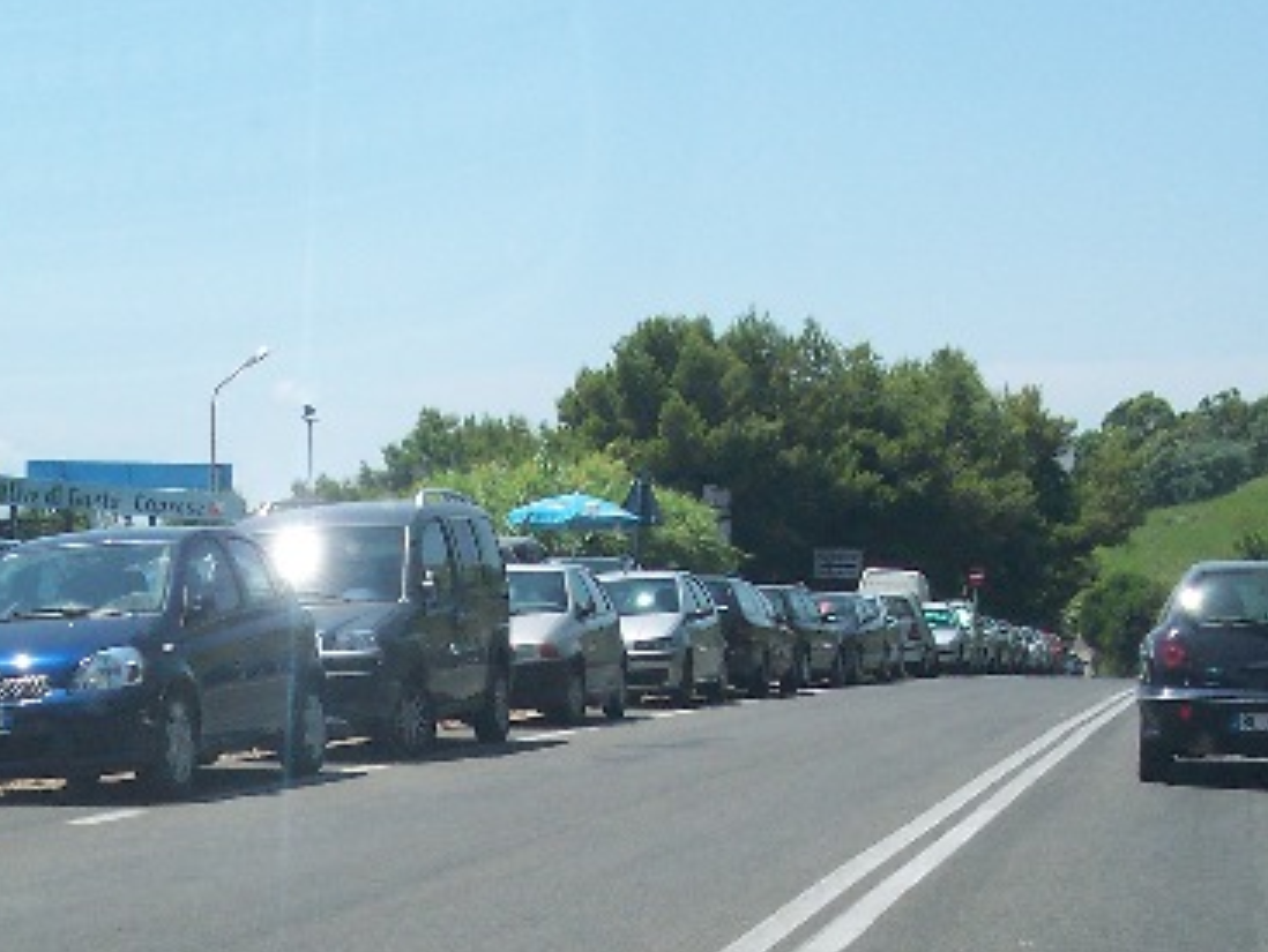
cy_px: 834
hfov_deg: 23.3
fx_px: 3042
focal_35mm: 83
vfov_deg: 17.6
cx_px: 288
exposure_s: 1/500
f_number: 4.8
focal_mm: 8
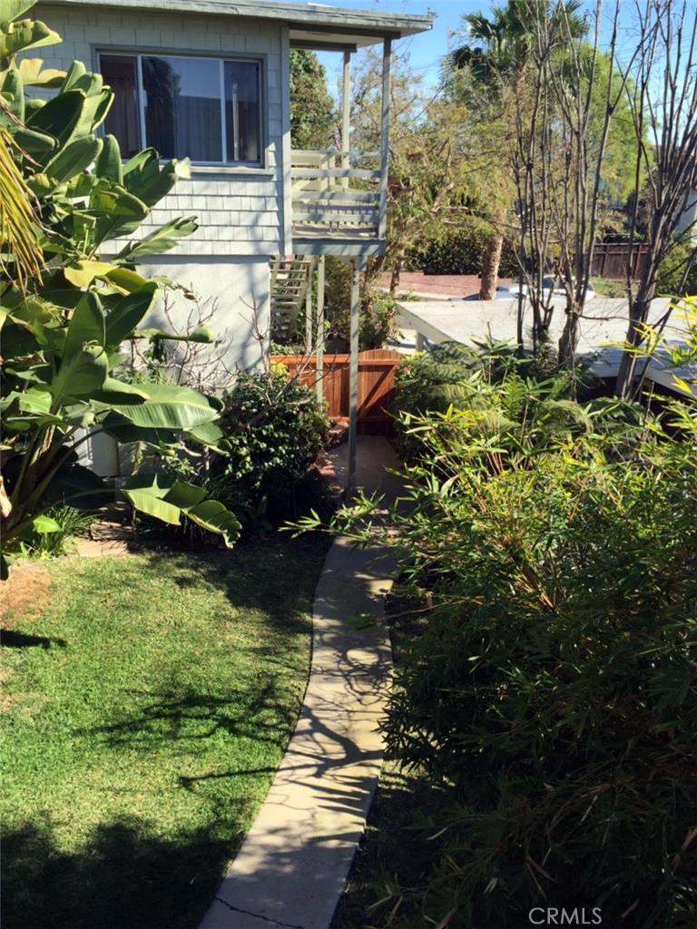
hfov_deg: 48.2
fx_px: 779
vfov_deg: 61.7
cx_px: 348
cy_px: 464
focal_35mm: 29
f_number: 2.2
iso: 32
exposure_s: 1/842
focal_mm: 4.15
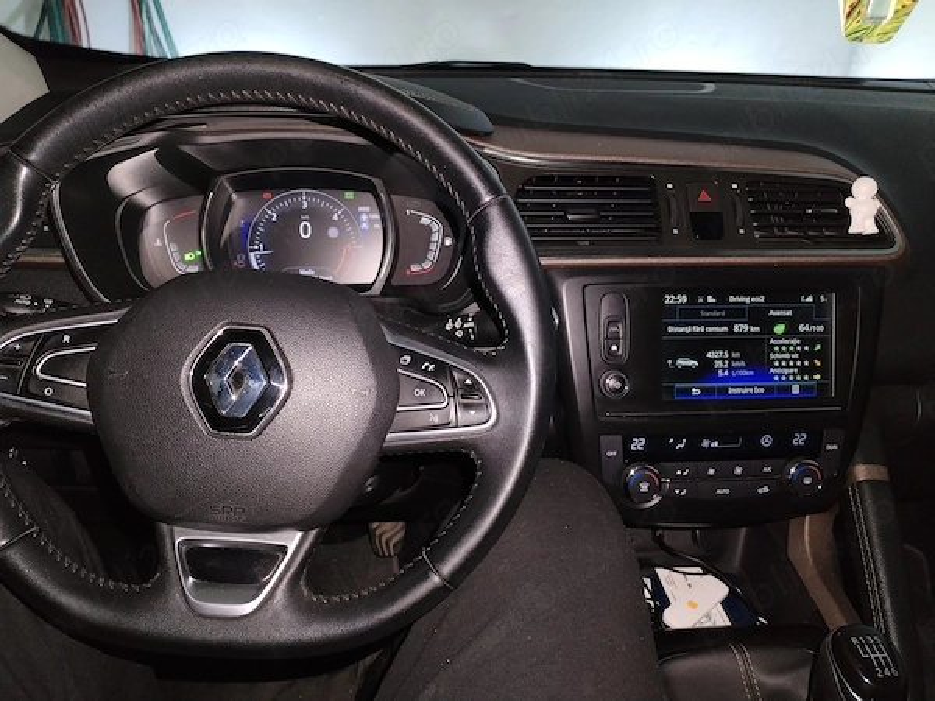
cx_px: 468
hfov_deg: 67.3
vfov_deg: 53.1
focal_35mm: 26
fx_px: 702
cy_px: 350
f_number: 1.8
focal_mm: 4.75
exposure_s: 1/16.7
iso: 991
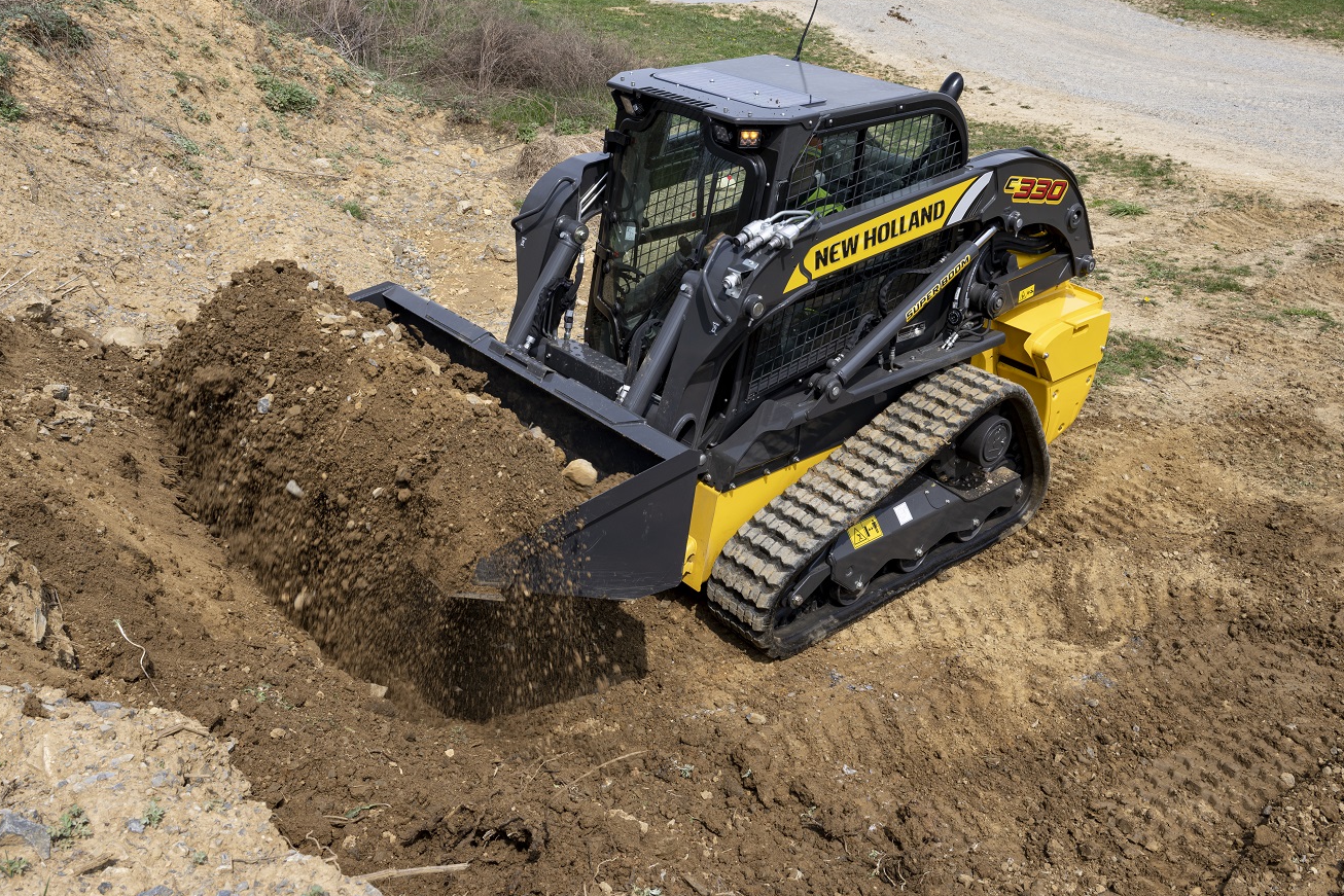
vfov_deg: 41.6
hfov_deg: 59.3
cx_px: 639
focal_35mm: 32
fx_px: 1179
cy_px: 394
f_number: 13
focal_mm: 27.5
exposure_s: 1/125
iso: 100
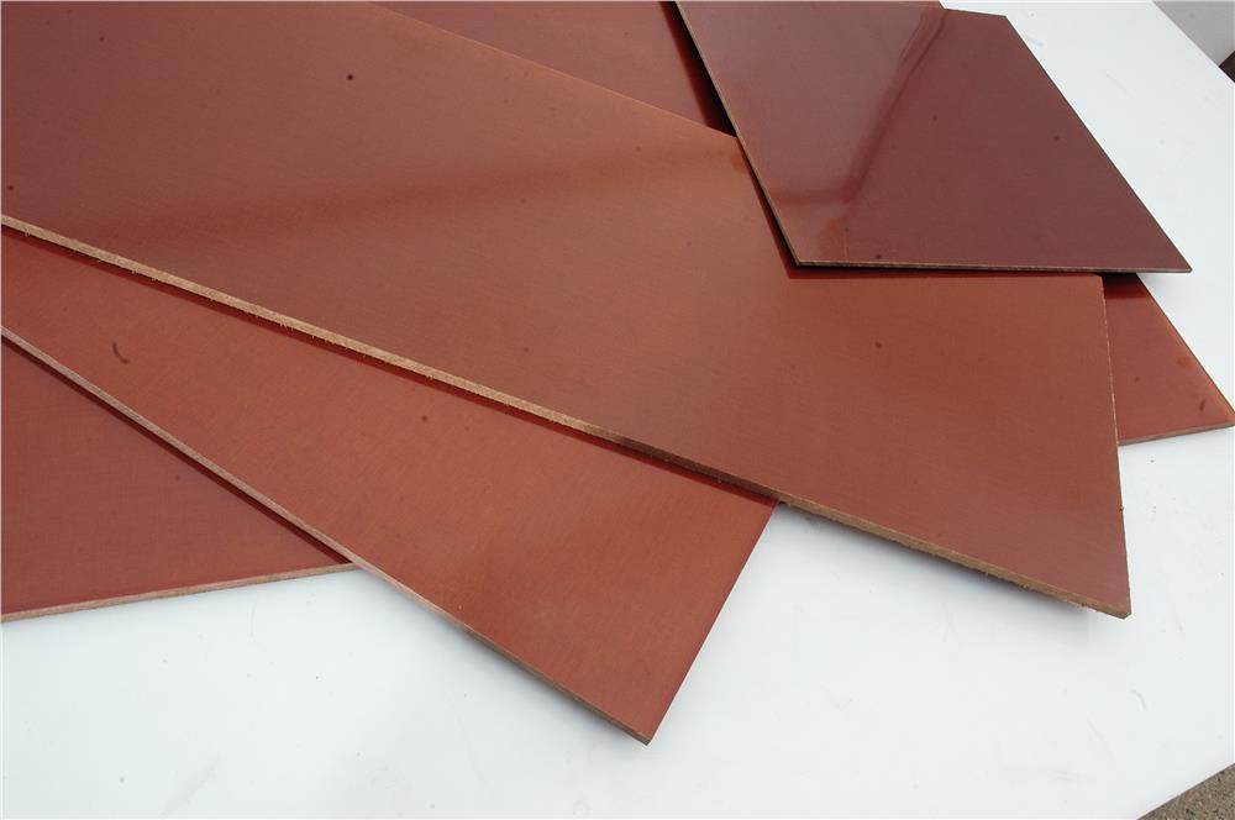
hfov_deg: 57.3
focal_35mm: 33
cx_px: 618
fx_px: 1131
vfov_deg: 39.9
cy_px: 410
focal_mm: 22
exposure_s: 1/160
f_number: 13
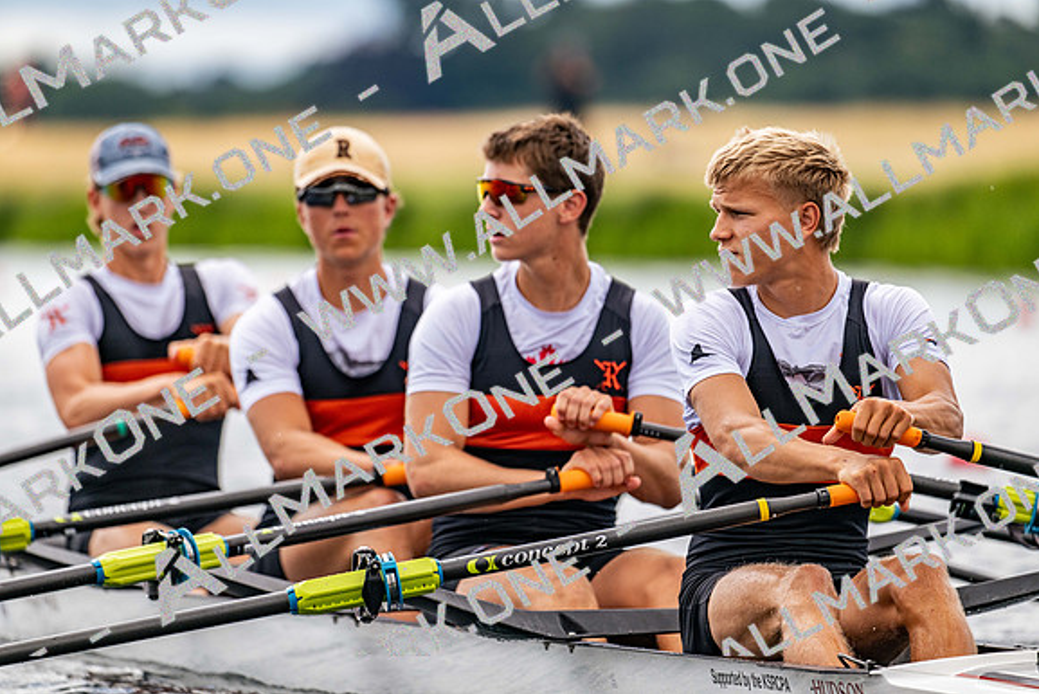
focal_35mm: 402
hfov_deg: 5.1
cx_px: 520
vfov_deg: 3.4
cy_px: 347
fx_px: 11604
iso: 360
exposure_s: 1/2500
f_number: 4.5
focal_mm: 400
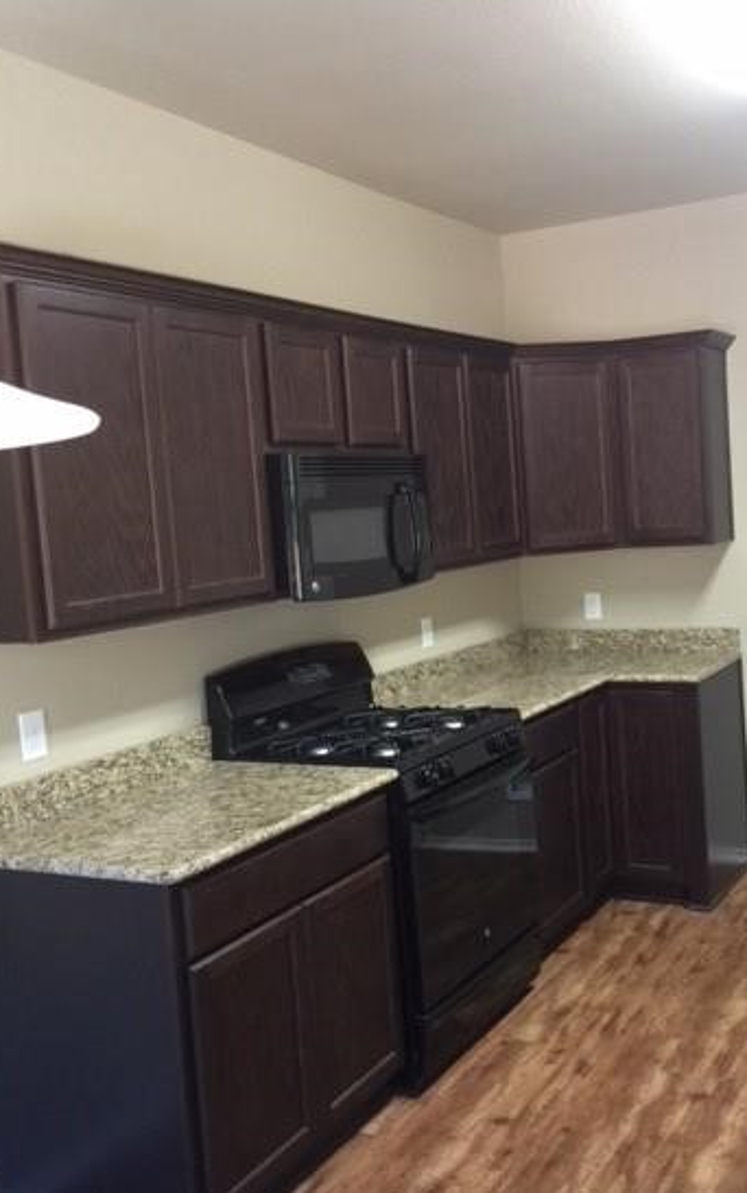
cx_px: 509
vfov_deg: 54.0
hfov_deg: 35.0
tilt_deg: -5.3
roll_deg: +2.8
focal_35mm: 36
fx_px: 1171
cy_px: 612
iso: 64
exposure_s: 1/15
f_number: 2.2
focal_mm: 4.15
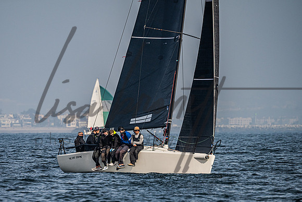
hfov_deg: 3.8
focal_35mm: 539
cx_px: 118
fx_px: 4526
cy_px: 132
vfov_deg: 2.6
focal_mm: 400
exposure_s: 1/3200
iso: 320
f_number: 6.3
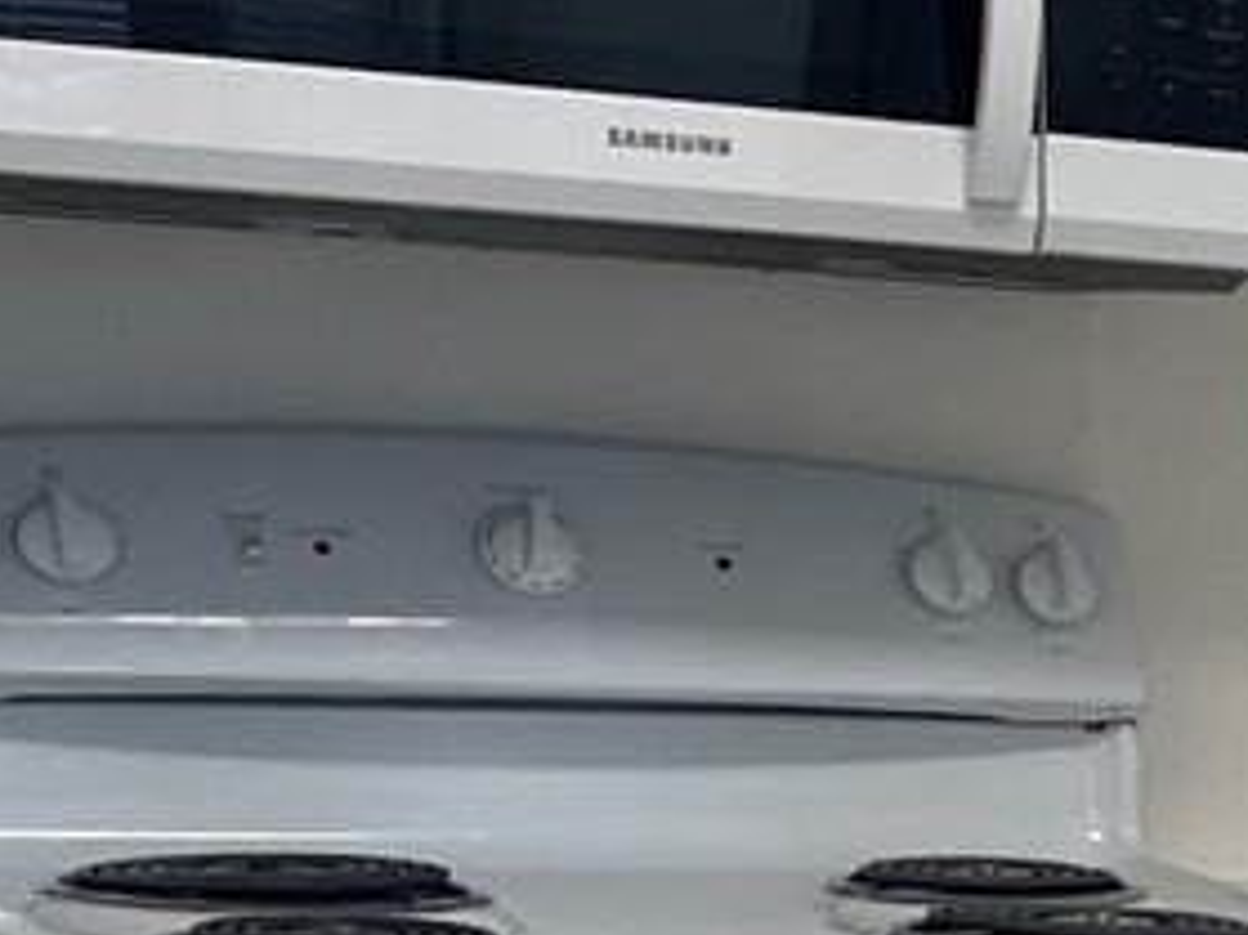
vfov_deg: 9.6
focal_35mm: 149
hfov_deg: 10.3
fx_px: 5370
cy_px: 1485
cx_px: 3498
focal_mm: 4.2
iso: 50
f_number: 1.6
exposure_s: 1/120
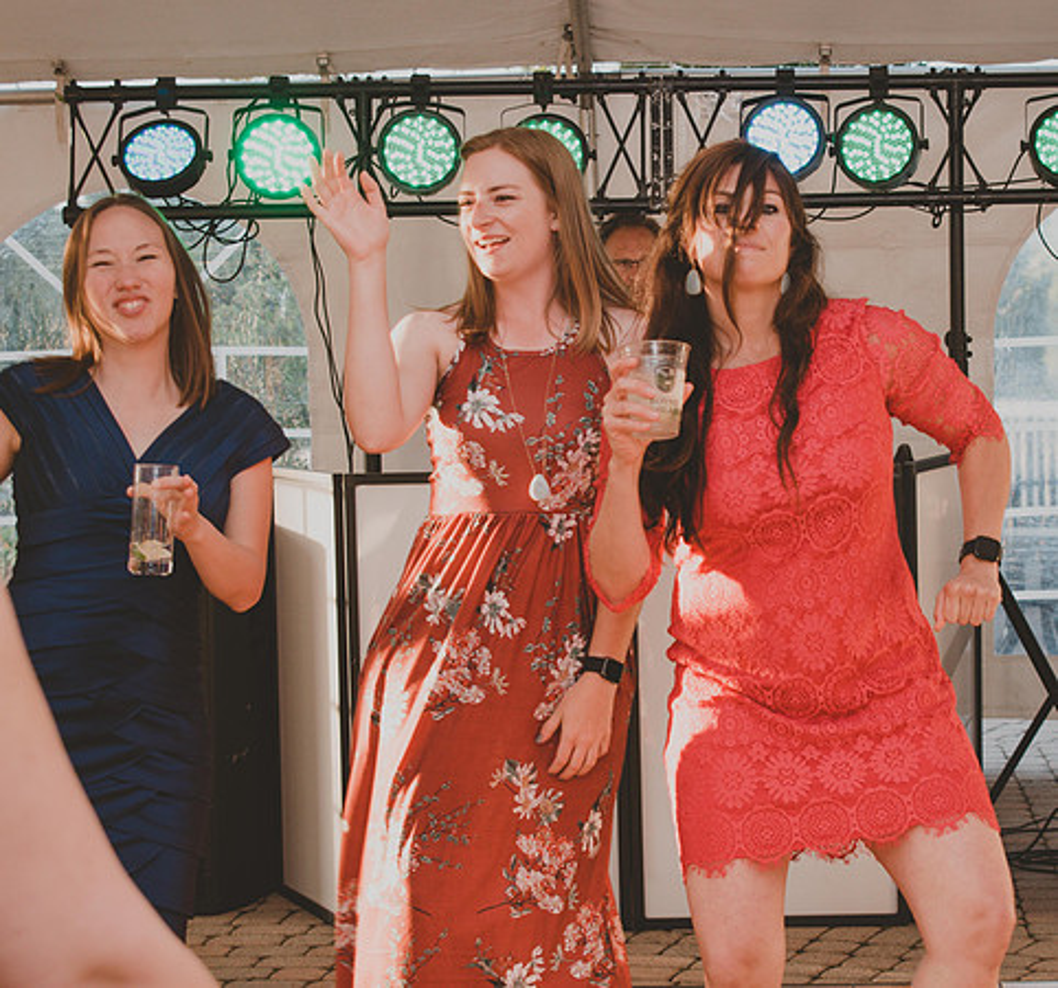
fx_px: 2964
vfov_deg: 18.9
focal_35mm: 89
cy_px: 494
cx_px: 741
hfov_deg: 20.1
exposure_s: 1/125
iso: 360
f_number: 5.6
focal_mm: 48
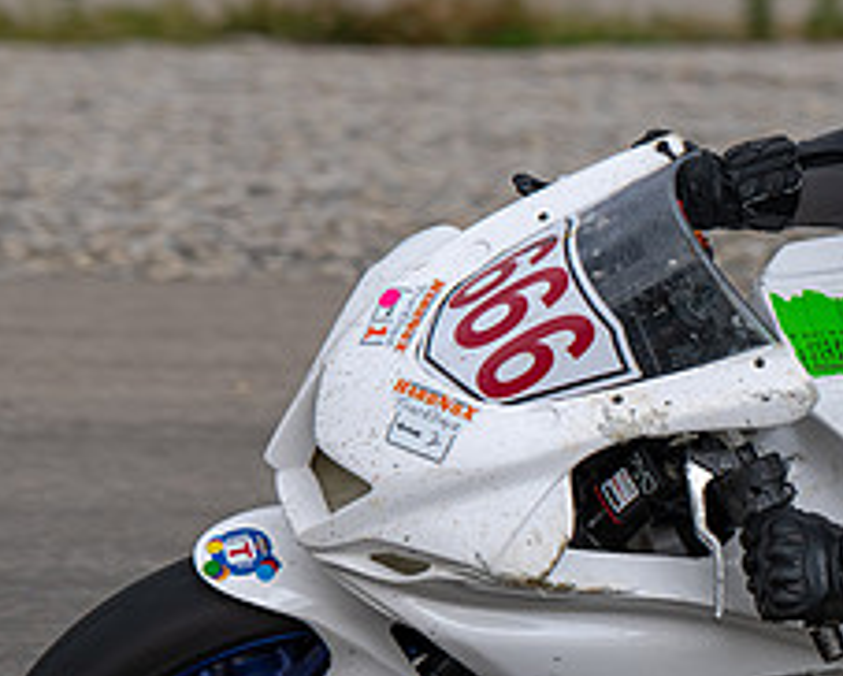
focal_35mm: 503
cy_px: 384
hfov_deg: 3.8
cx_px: 646
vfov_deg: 3.1
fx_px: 12560
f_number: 6.3
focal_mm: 210
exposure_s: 1/1250
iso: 560
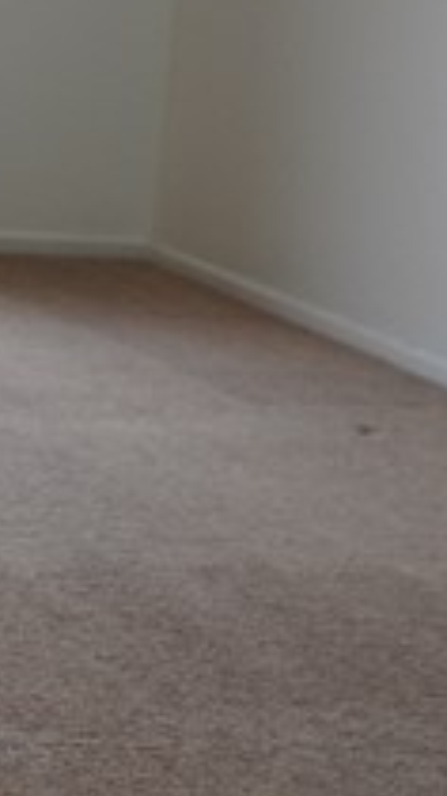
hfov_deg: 8.2
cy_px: 110
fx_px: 2741
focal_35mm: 130
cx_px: -792
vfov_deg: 16.3
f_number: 4
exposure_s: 1/160
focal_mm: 16
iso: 400
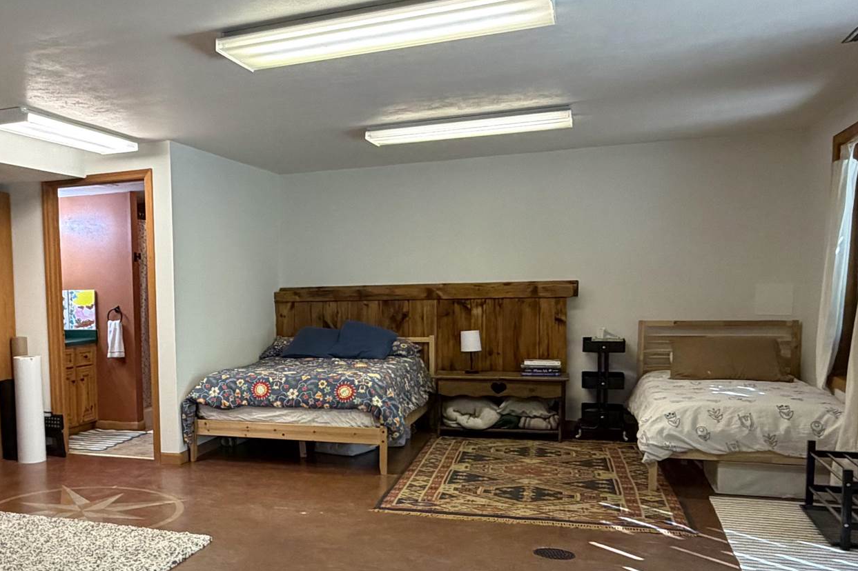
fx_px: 858
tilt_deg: -5.4
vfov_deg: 36.6
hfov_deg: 50.5
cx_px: 195
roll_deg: +1.8
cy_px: 363
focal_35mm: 36
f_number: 2.2
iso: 320
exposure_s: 1/120
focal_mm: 2.22
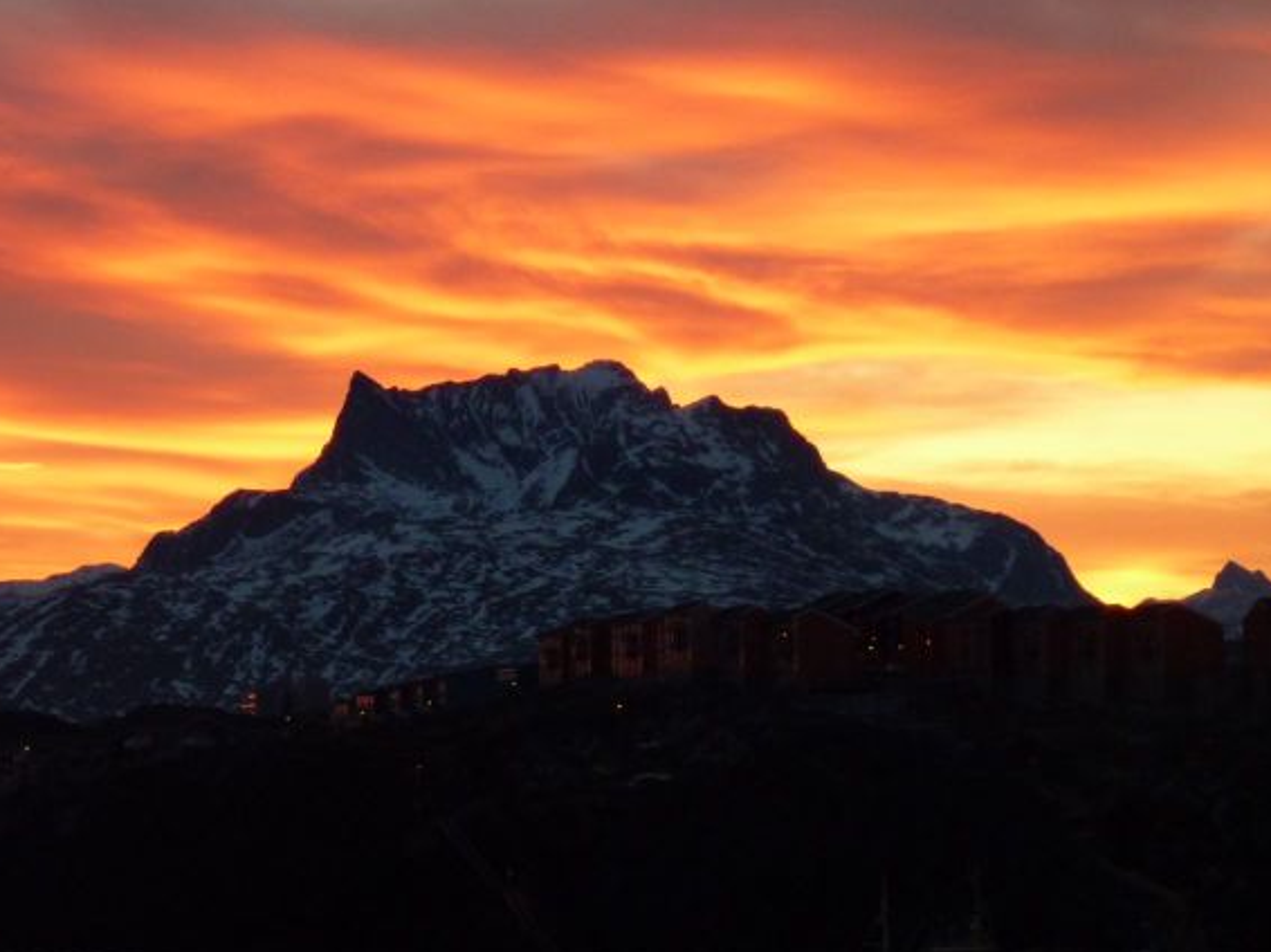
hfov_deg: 12.6
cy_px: 597
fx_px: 5762
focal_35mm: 157
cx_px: 719
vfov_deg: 9.4
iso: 160
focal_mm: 18.2
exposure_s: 1/50
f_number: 4.4
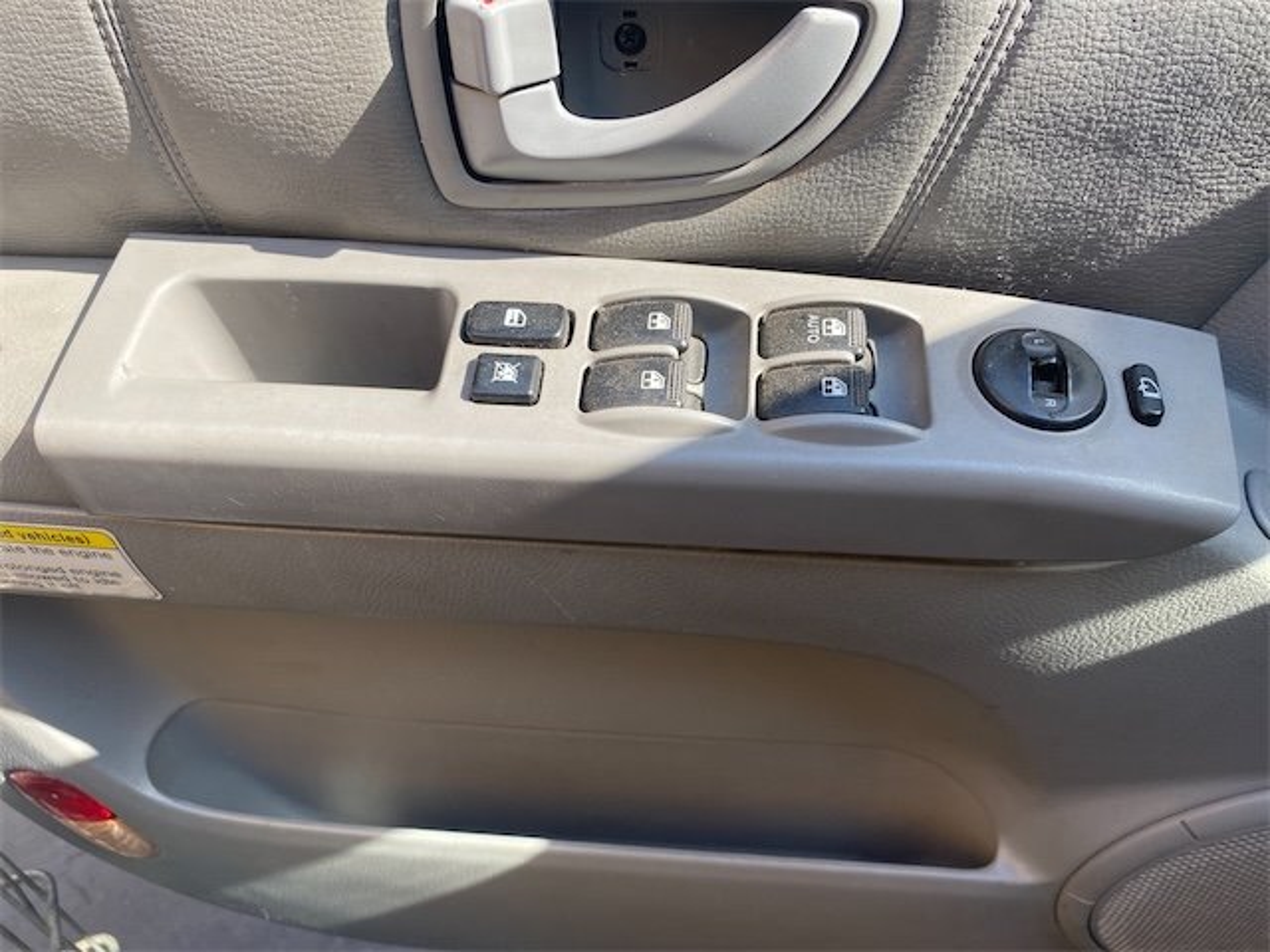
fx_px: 954
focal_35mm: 26
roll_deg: +3.7
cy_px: 476
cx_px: 635
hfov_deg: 67.3
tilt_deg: -43.3
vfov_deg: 53.1
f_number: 1.8
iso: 32
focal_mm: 4.25
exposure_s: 1/367
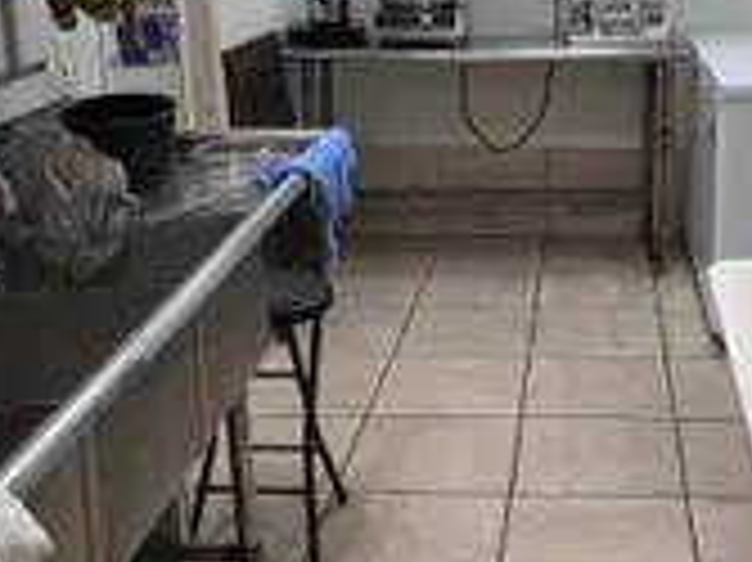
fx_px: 1194
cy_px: 175
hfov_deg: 34.4
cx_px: 545
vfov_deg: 26.3
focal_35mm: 55
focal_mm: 6.3
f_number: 1.7
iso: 200
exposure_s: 1/120
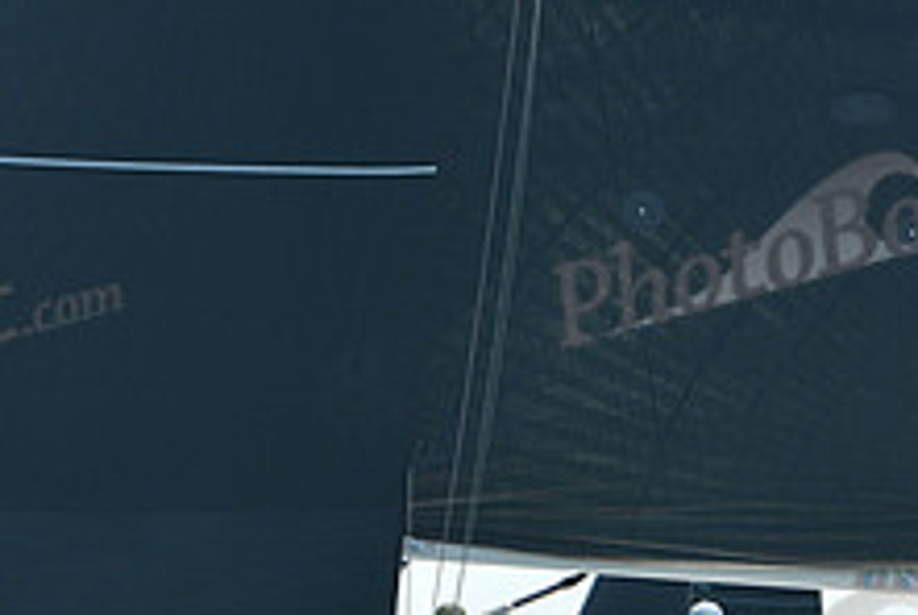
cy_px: 513
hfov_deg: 4.9
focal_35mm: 419
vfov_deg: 3.3
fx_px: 10699
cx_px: 341
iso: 320
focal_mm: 160
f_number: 6.3
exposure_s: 1/640
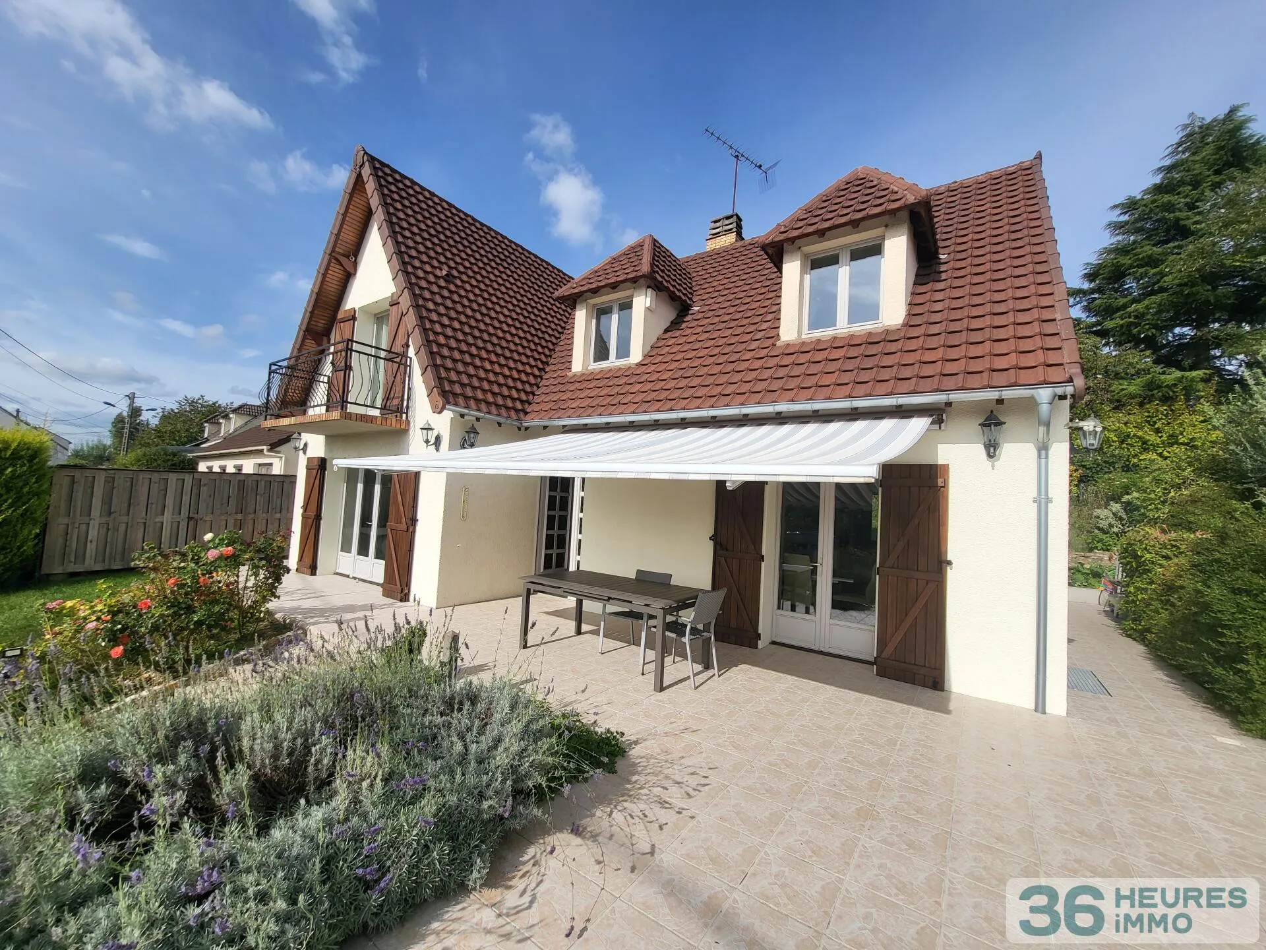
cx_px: 633
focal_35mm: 13
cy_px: 475
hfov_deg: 106.2
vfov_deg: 89.9
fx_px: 475
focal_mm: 1.74
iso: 32
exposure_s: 1/1395
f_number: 2.2
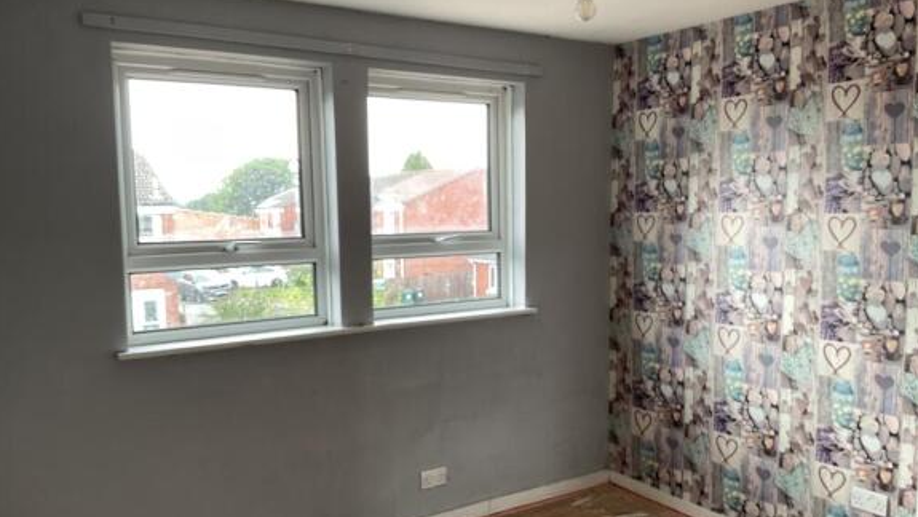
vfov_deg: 36.7
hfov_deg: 61.0
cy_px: 288
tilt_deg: -6.2
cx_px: 459
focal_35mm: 32
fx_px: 779
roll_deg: +1.0
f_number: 1.8
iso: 64
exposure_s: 1/60
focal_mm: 3
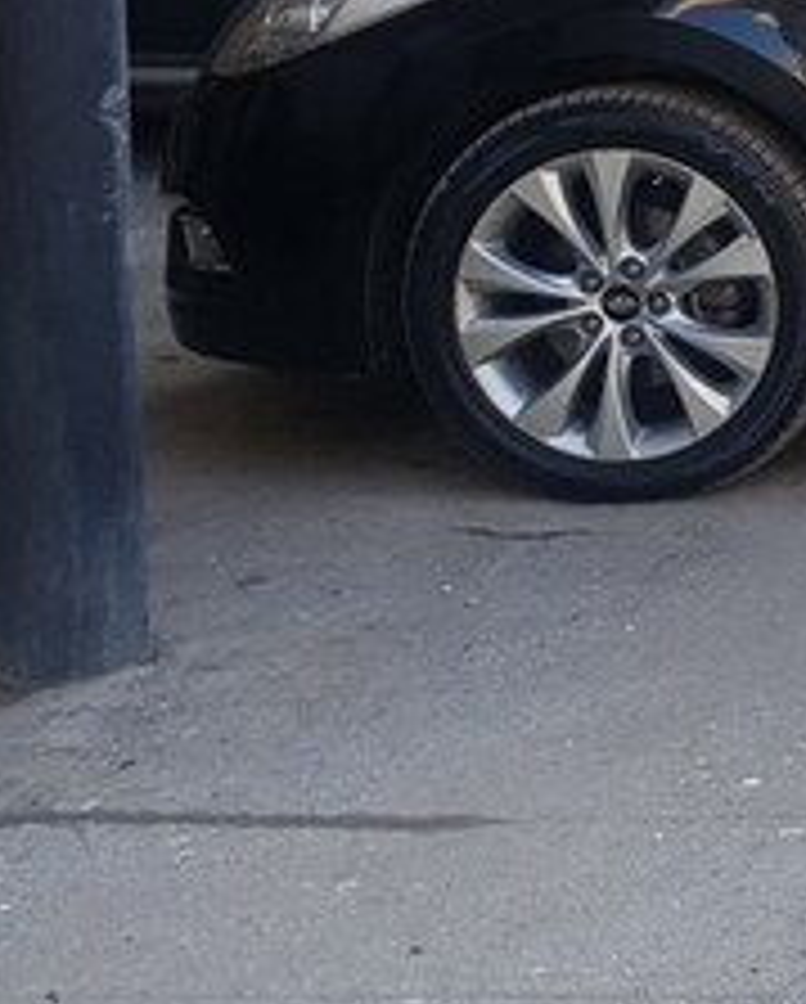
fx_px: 2232
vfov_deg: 24.6
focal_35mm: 75
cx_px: 1445
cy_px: 88
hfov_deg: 16.9
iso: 50
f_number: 1.7
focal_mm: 4.2
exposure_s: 1/244
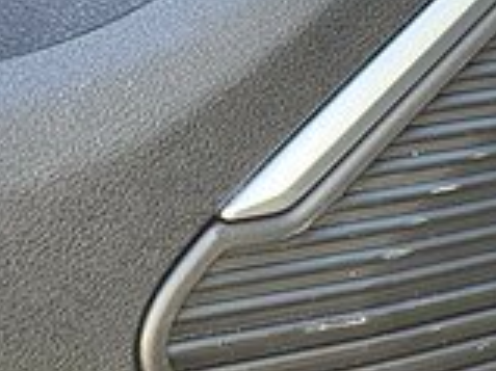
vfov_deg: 8.9
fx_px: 2362
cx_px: 721
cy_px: -75
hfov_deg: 11.5
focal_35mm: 165
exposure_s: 1/141
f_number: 1.78
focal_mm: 6.76
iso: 160
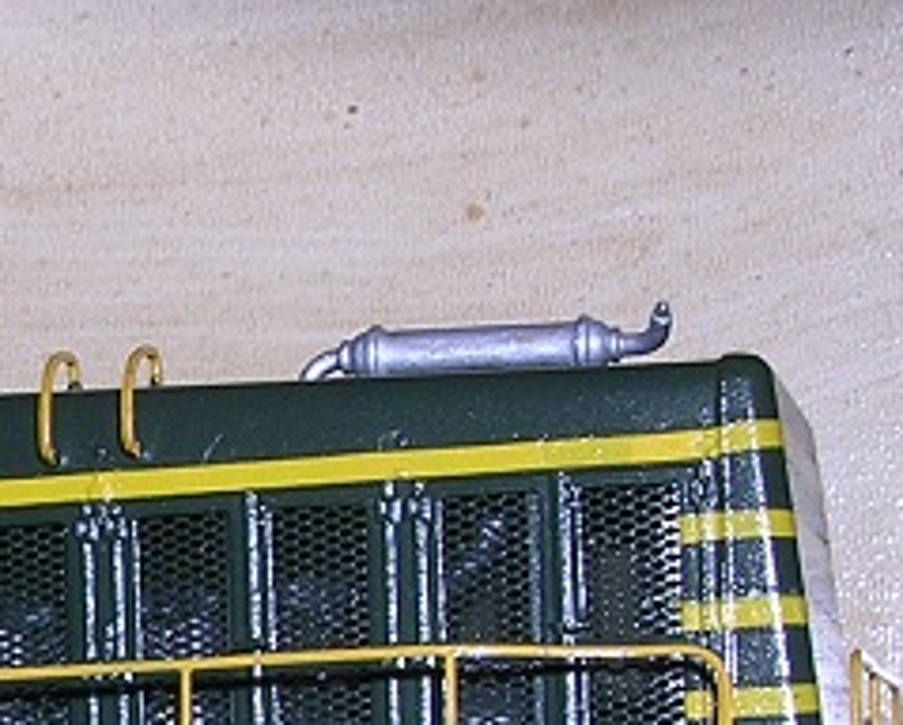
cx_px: -325
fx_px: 3400
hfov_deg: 14.4
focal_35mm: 127
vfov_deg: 12.0
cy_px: 810
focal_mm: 5.8
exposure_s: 1/60.1
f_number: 5.6
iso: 100
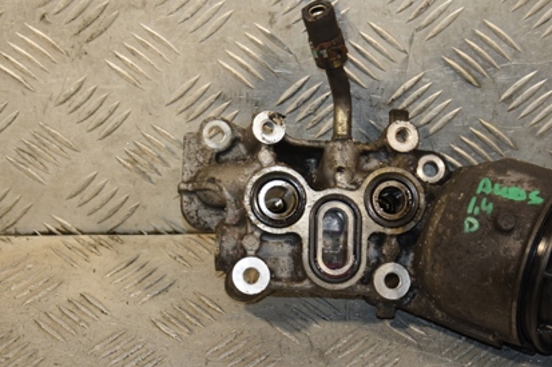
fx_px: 1854
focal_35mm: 121
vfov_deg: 11.3
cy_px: 180
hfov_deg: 16.9
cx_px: 317
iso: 800
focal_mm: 52
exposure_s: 1/200
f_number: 5
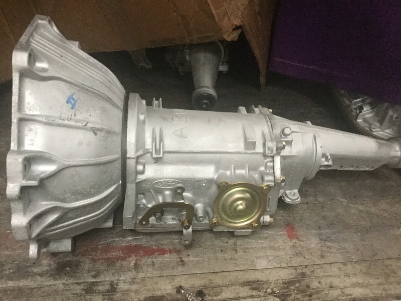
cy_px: 150
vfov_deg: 45.4
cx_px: 200
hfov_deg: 58.4
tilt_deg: -42.7
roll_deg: -3.9
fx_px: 359
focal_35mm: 31
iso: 320
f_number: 2.4
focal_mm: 3.3
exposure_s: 1/17
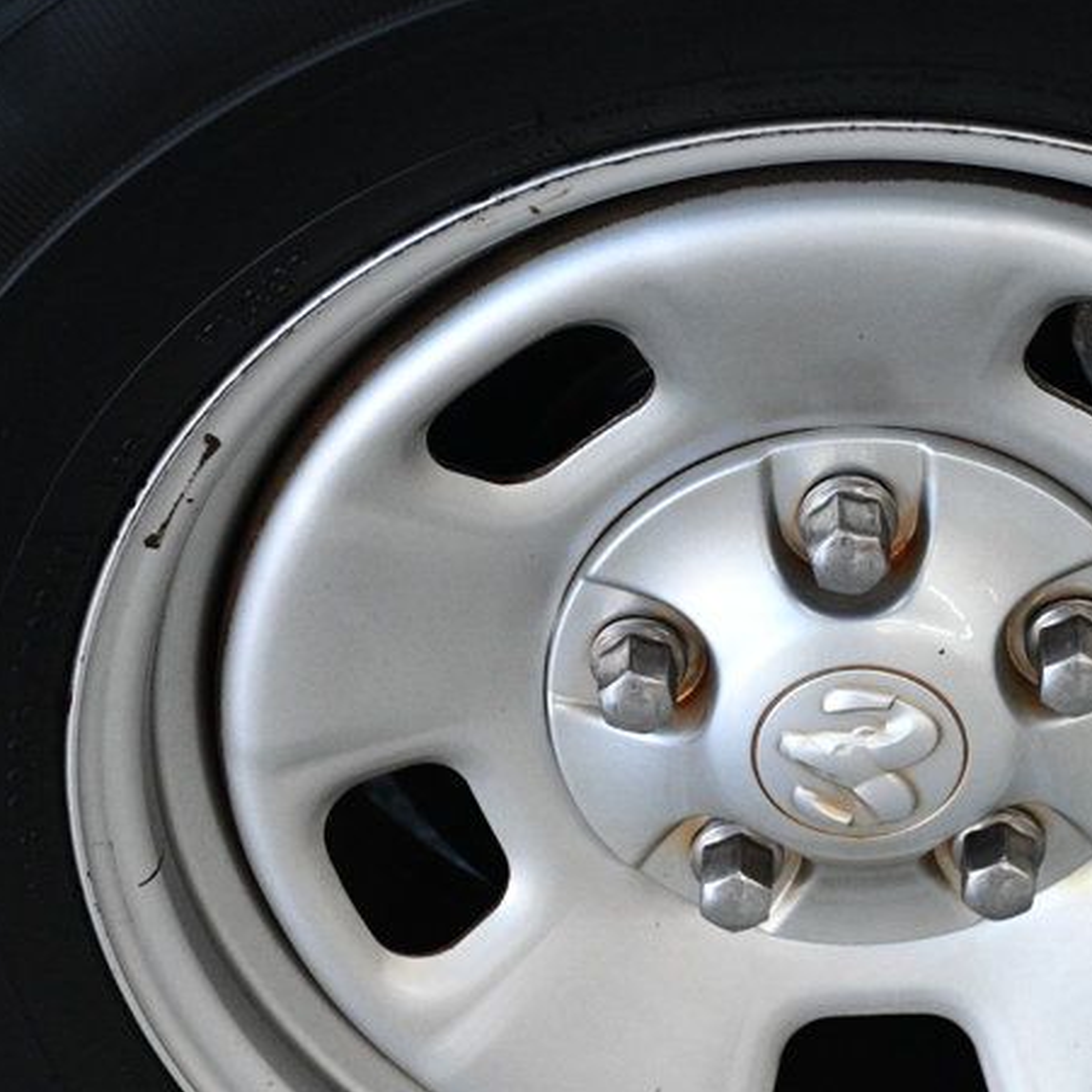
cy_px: 722
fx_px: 4961
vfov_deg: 12.5
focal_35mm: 139
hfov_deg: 12.5
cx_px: 722
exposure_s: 1/125
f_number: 4.5
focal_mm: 48
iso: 1800
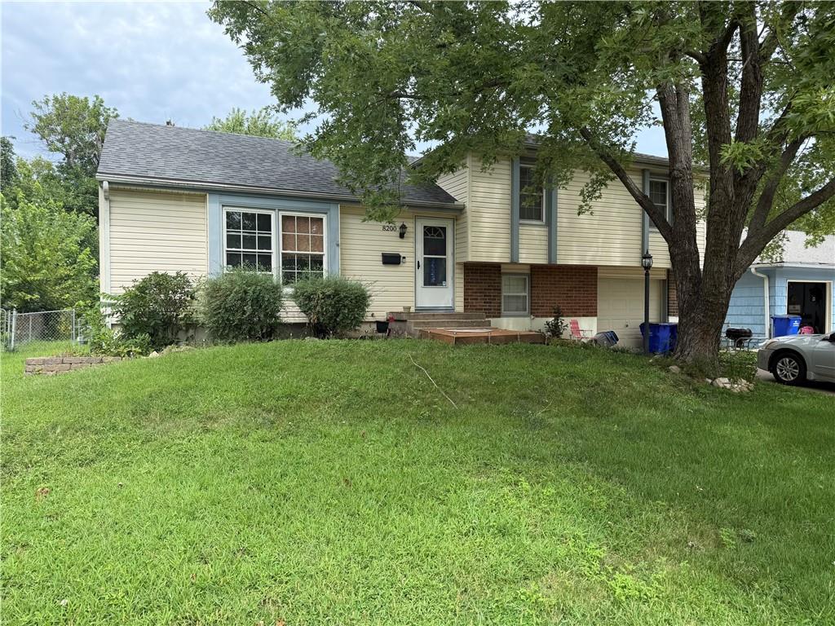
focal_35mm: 24
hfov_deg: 71.6
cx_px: 418
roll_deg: -0.2
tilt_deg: +0.3
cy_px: 313
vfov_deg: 56.8
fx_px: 579
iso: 80
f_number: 1.78
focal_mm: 6.76
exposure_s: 1/1689
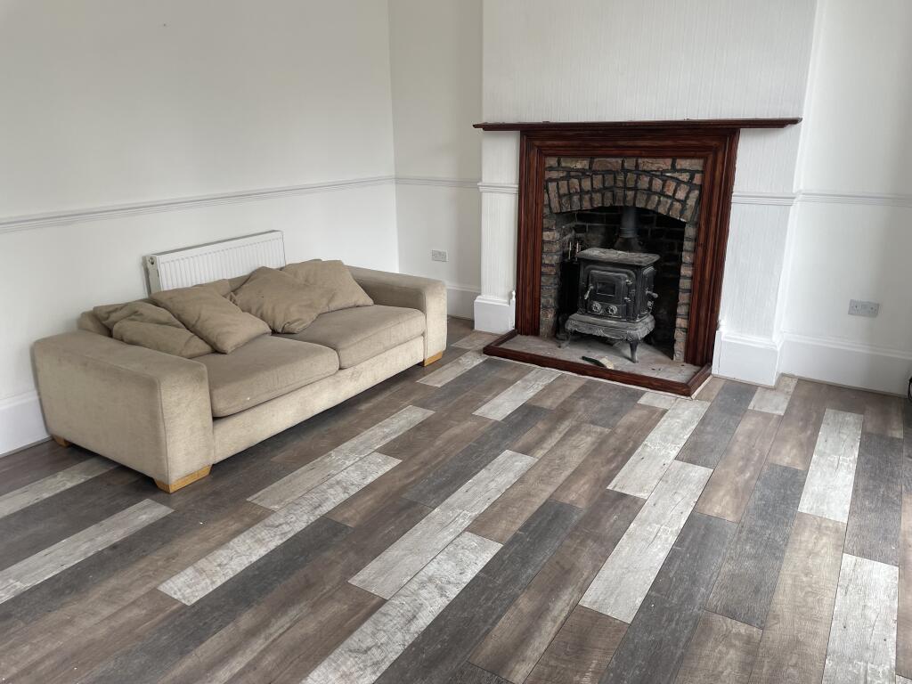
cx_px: 456
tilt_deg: -17.0
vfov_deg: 53.1
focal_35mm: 26
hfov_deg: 67.3
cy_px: 342
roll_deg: +0.2
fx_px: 685
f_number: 1.6
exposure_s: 1/121
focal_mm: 4.2
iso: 64
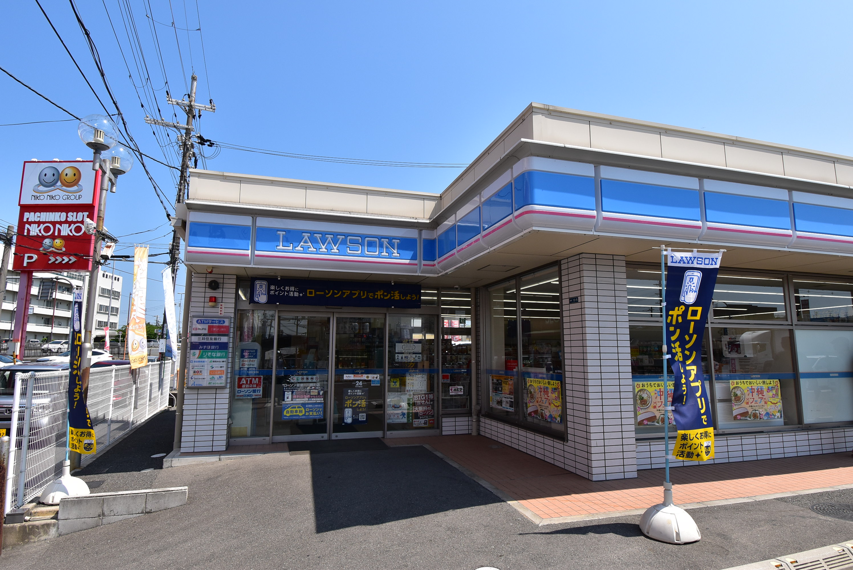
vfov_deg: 63.3
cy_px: 285
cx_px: 426
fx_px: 462
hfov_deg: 85.4
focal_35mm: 20
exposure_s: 1/400
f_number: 11
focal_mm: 13
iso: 400
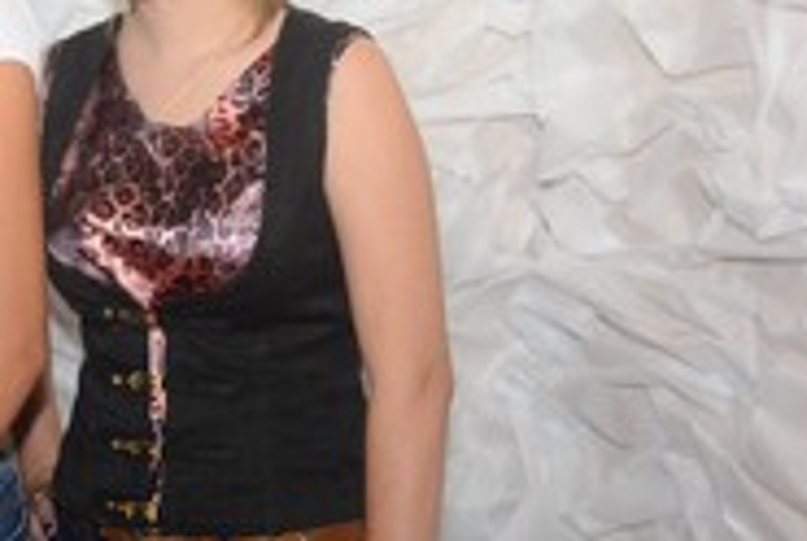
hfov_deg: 18.9
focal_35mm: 102
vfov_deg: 13.5
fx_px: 2290
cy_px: 231
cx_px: -170
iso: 800
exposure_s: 1/60
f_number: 5
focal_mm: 28
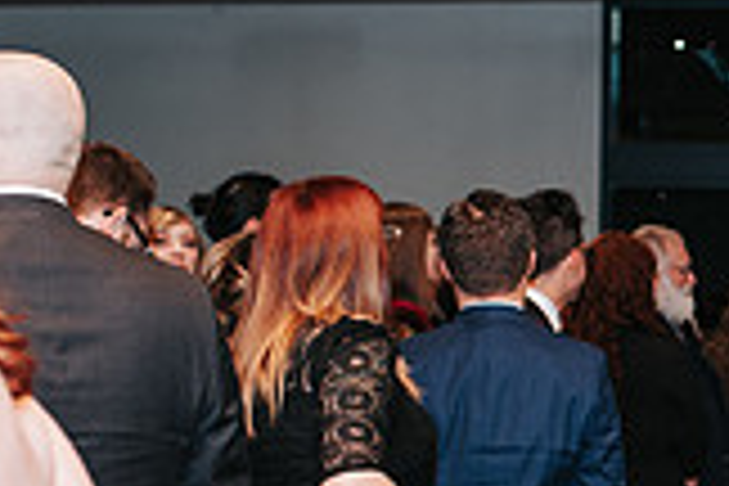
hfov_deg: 15.5
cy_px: 457
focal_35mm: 125
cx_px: 976
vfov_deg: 10.9
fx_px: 2531
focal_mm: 35
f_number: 2.8
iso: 1000
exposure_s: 1/200
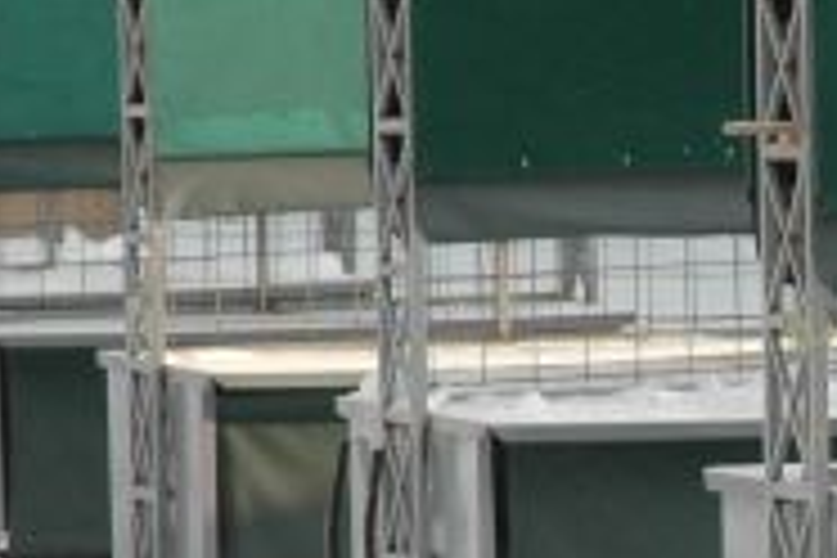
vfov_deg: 3.4
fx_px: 9439
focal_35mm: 406
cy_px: 58
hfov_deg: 5.0
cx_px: 1298
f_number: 9
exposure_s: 1/100
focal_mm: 70
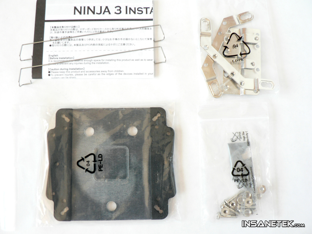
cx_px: 156
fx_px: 324
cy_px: 117
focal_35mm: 36
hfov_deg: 51.4
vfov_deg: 39.7
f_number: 2.8
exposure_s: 1/15
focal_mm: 6
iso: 100
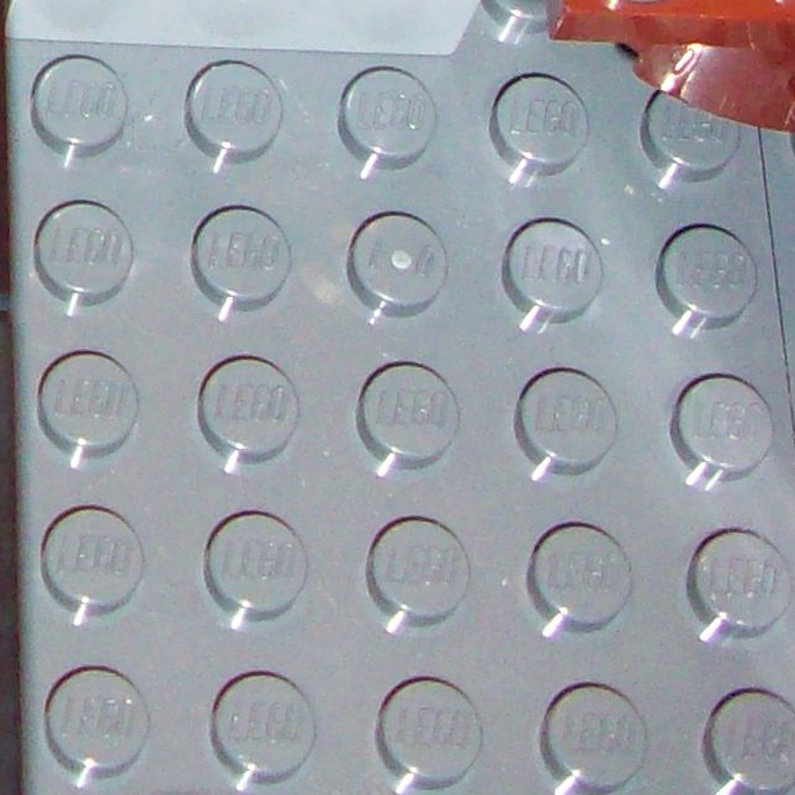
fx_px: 4339
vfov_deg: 9.8
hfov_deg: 9.8
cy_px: -728
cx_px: -714
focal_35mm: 167
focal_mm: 6.2
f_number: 2.8
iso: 160
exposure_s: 1/45.3
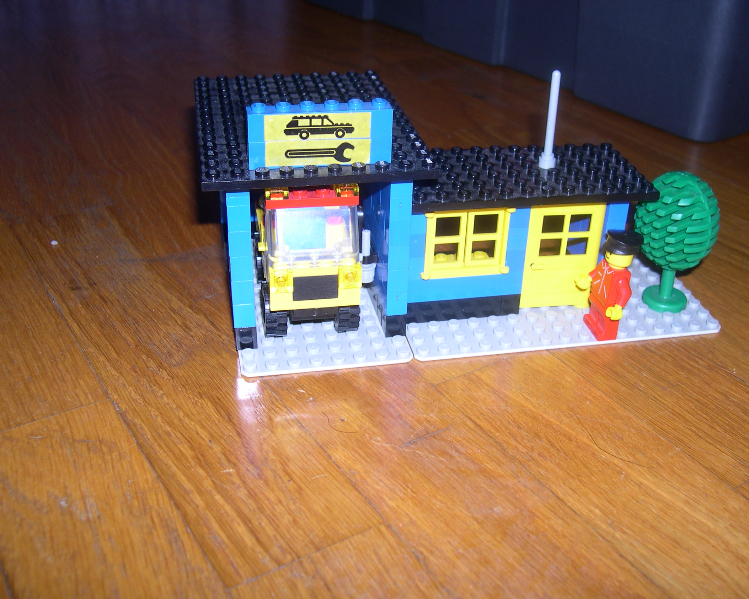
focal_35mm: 40
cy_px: 298
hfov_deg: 45.8
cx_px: 397
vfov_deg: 37.3
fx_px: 887
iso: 100
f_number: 2.8
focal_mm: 8
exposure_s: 1/60
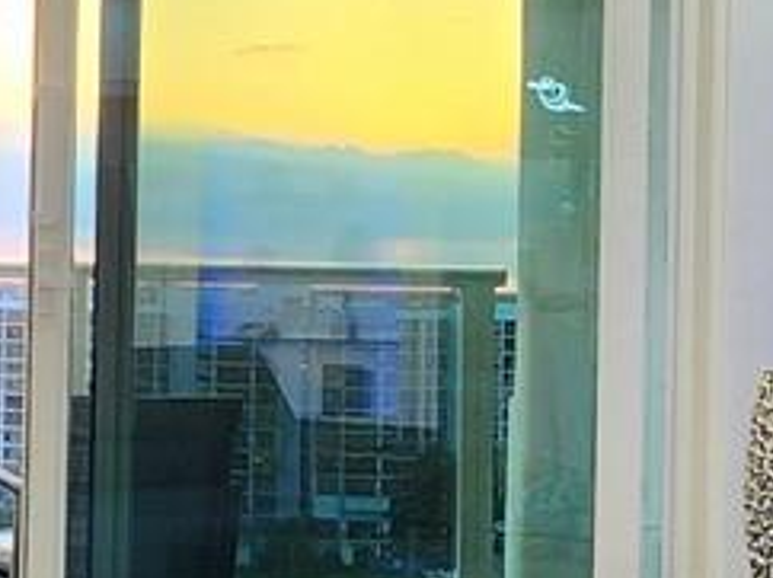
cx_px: -166
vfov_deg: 17.1
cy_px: 260
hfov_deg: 21.1
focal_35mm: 86
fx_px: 1919
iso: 80
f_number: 2.2
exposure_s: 1/60.2
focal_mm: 2.2
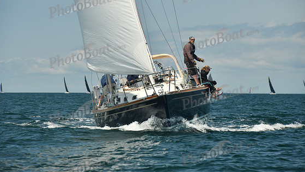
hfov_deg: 9.9
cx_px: 154
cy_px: 75
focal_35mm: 217
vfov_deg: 5.6
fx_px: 1755
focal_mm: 200
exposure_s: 1/640
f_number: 8
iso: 320
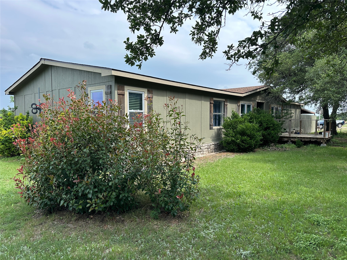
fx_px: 241
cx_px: 174
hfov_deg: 71.6
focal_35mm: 24
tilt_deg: -3.1
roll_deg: +0.1
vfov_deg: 56.8
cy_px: 130
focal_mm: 6.86
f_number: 1.78
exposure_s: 1/2353
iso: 80
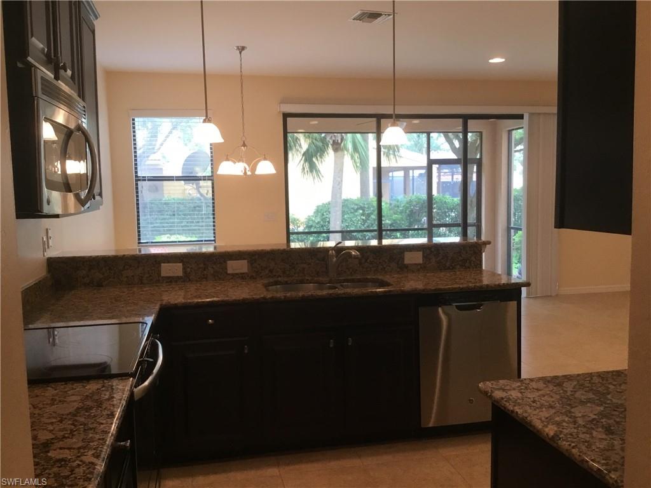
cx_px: 326
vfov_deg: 45.4
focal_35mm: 31
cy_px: 244
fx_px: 583
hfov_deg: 58.4
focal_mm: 3.3
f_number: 2.4
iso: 40
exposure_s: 1/30
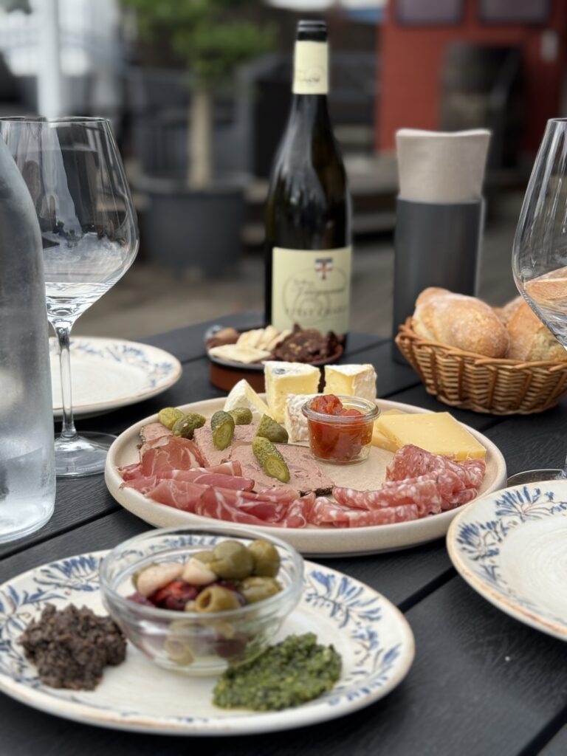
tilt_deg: -14.9
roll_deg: -1.2
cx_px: 284
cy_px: 378
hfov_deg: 30.3
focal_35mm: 48
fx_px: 1048
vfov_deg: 39.7
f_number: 1.78
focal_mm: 6.76
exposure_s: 1/1330
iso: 64
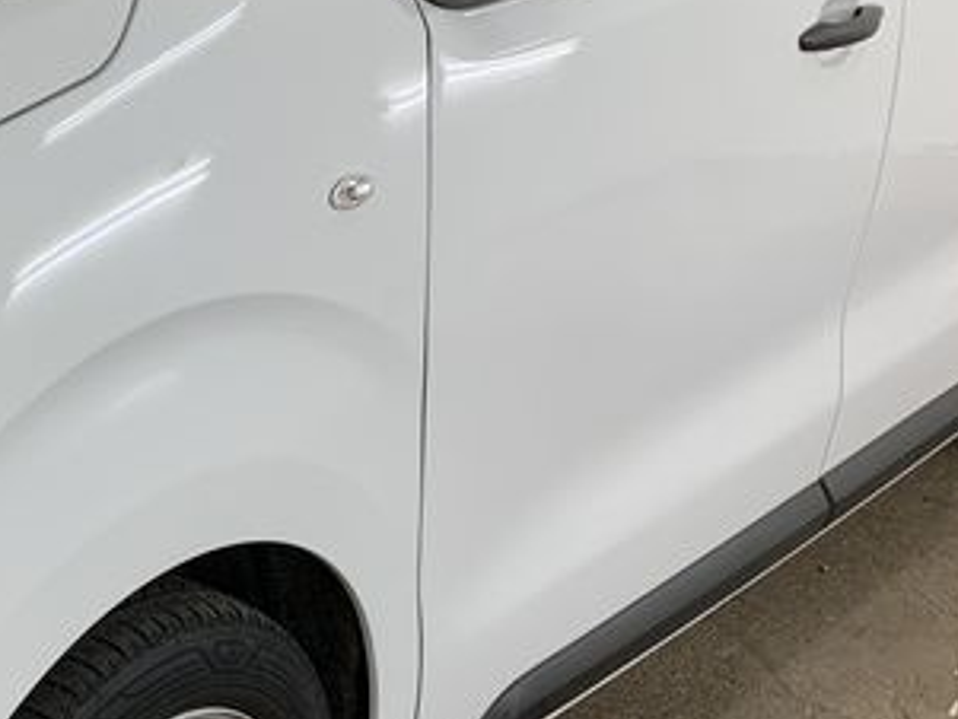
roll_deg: -1.2
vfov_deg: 21.2
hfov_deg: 26.2
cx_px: -70
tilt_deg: -21.9
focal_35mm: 69
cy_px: 503
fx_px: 1910
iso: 64
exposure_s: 1/100
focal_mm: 4.25
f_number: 1.8
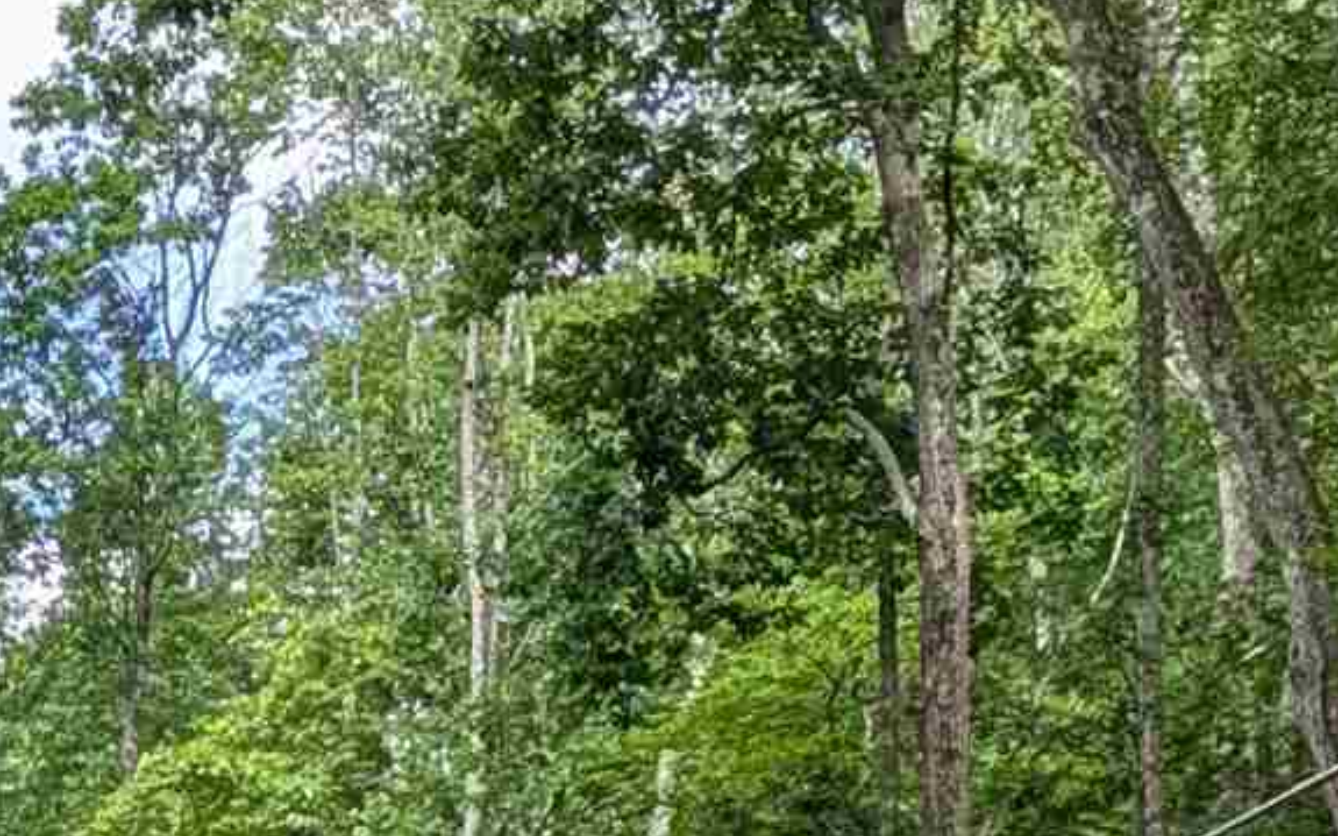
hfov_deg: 14.8
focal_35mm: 136
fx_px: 4958
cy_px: 1665
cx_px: -309
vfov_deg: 9.1
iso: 35
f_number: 1.7
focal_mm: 4.53
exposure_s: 1/686
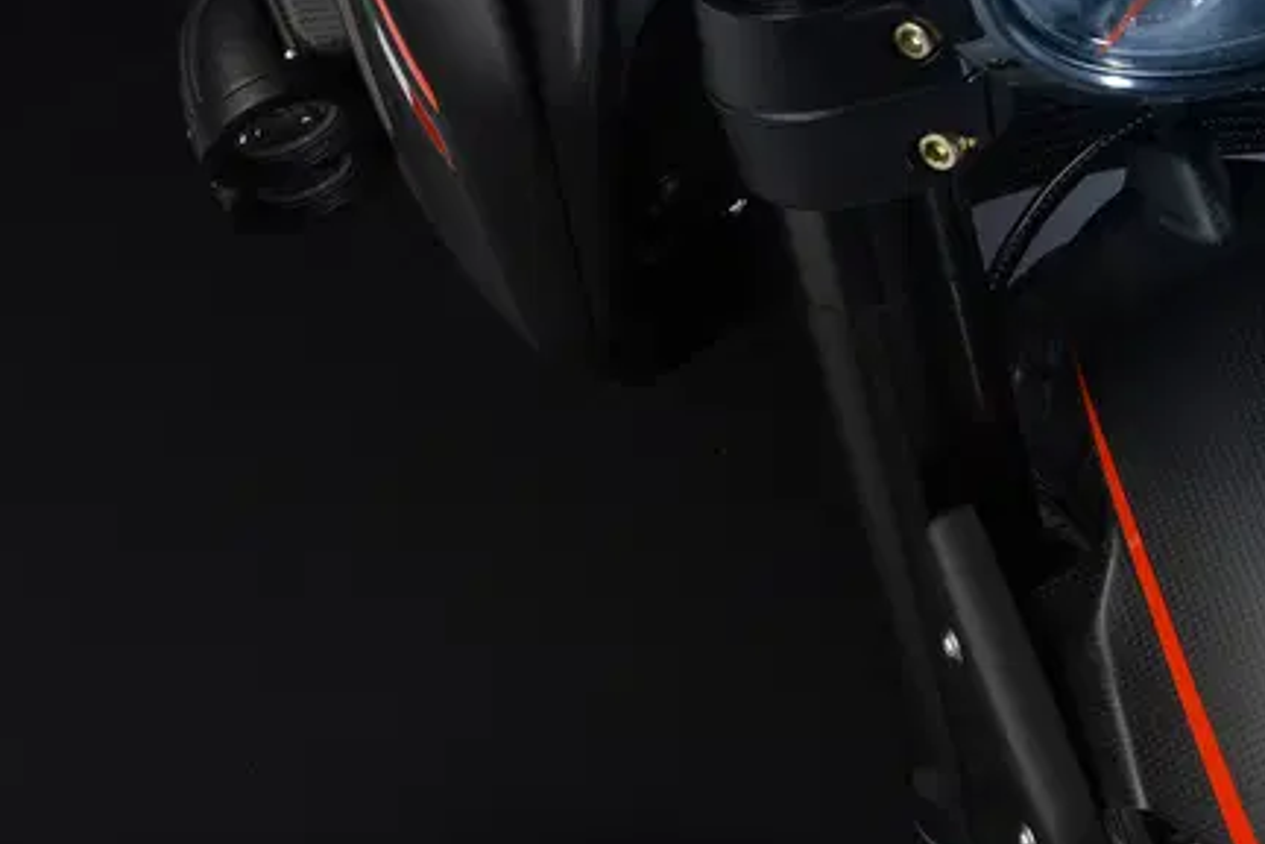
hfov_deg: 16.4
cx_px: 515
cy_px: -10
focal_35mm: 125
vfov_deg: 10.9
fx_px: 4392
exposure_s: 1/25
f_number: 14
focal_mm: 45
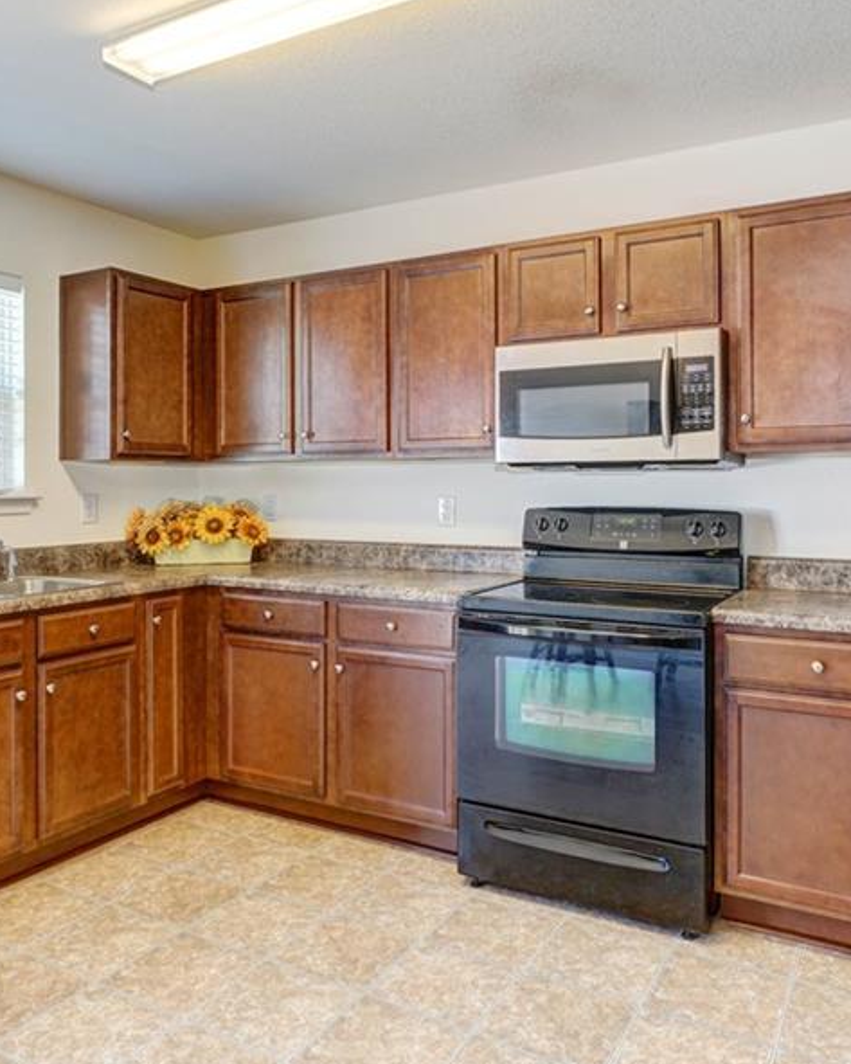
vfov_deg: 66.0
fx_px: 818
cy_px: 539
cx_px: 392
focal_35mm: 26
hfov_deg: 54.9
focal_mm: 16
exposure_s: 1/13
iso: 320
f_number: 6.3
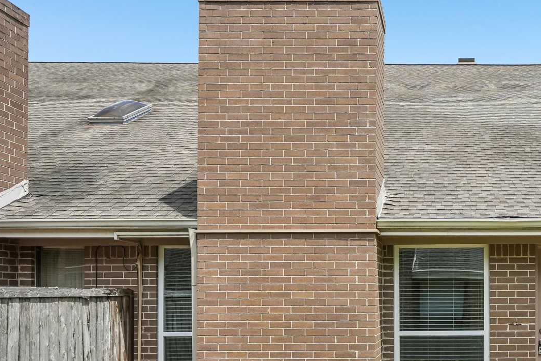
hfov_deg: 44.1
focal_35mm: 41
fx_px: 616
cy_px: 219
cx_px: 464
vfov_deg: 32.5
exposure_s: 1/1000
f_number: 8
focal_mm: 21
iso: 400
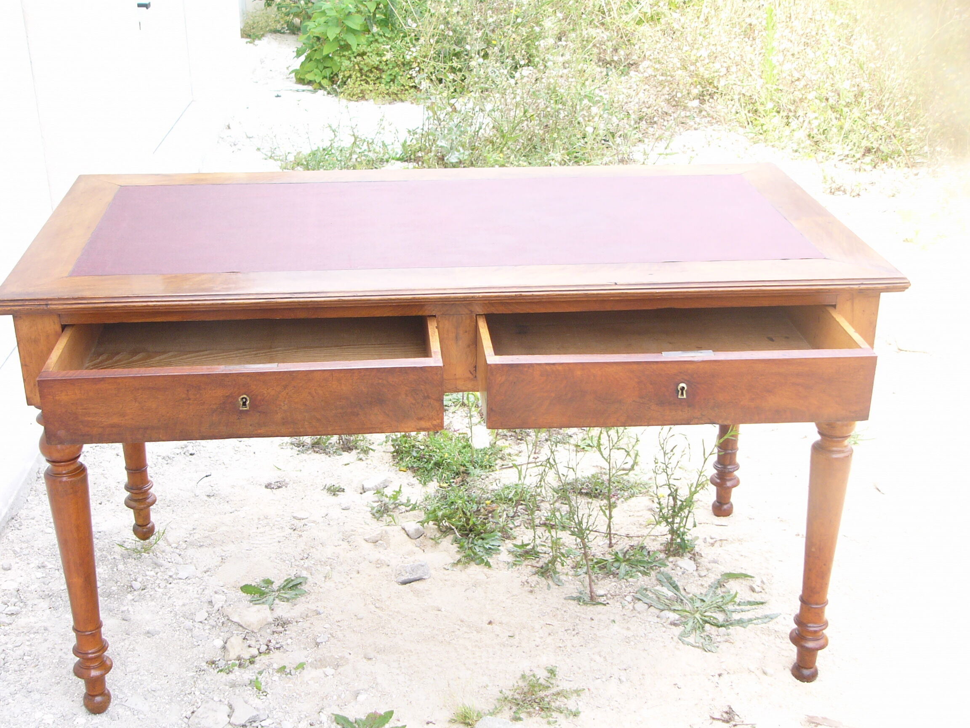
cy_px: 364
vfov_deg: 30.3
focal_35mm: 48
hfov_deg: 39.7
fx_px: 1345
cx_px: 485
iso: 50
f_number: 2.8
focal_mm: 8
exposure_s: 1/80
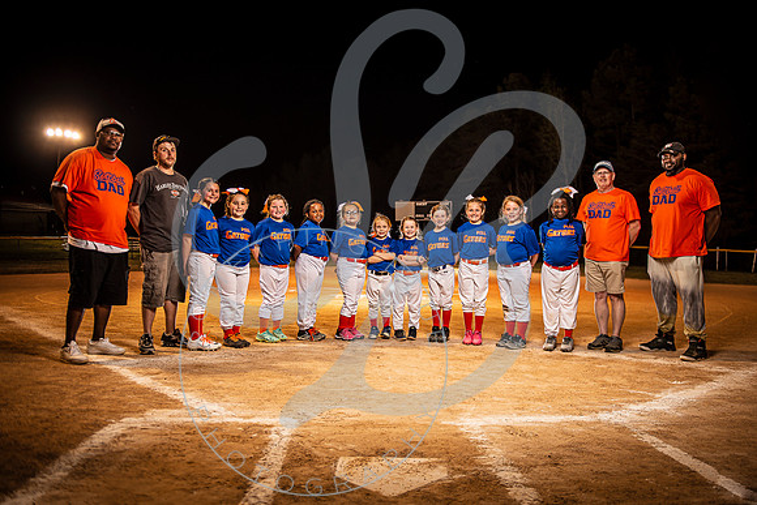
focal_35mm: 30
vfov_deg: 44.3
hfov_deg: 62.7
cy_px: 261
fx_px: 621
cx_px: 395
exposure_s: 1/100
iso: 64
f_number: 4
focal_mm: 28
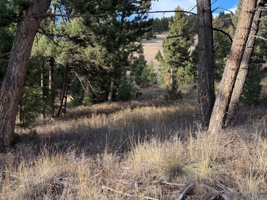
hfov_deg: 48.3
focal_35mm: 38
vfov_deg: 37.7
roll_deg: -6.0
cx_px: 92
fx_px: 293
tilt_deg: +4.3
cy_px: 101
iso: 100
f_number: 1.78
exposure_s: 1/543
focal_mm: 6.76
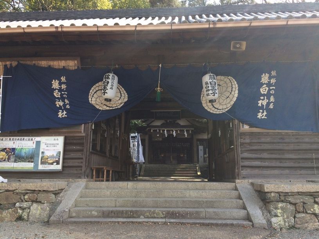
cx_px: 160
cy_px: 120
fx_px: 267
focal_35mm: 29
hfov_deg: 61.7
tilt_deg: +12.2
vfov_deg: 48.2
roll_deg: -0.1
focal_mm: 4.15
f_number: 2.2
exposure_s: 1/446
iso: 32
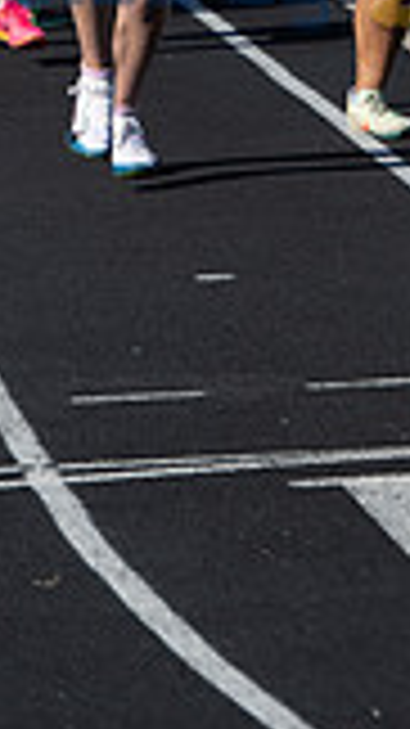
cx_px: 302
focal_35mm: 500
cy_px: -261
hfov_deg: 2.4
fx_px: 9674
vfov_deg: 4.3
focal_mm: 115
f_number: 4.5
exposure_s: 1/1000
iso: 100
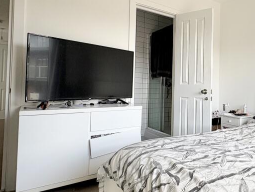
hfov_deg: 56.7
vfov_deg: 49.6
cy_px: 84
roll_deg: -0.5
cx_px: 219
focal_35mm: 28
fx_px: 206
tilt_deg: +1.5
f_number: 2.2
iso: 50
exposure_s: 1/99
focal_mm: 2.22
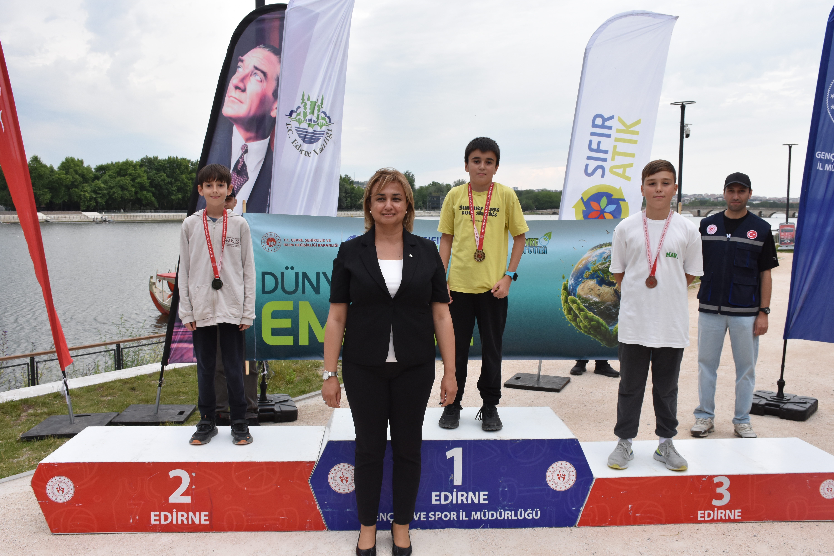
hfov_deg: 57.2
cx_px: 417
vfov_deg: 40.0
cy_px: 278
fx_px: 764
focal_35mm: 33
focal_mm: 22
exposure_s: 1/320
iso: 800
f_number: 8
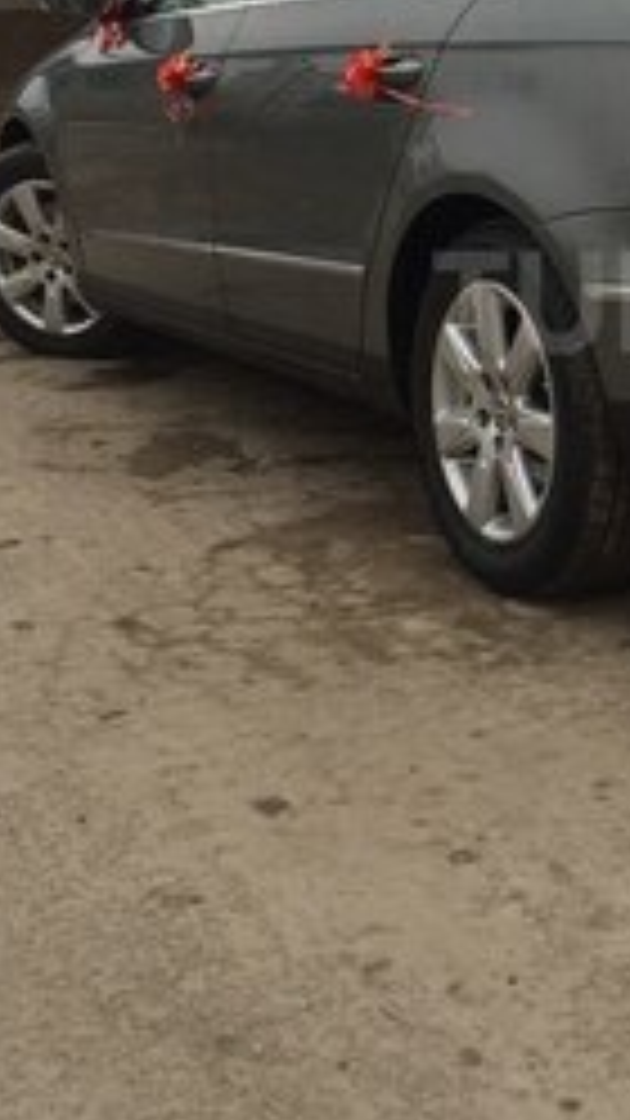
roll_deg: +0.3
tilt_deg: -7.7
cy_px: 301
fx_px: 1872
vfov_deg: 32.8
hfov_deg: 18.0
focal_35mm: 63
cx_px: 778
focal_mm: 4.15
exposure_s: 1/534
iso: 32
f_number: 2.2
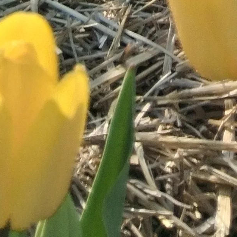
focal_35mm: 153
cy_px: -540
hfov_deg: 11.2
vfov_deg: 8.8
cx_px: 284
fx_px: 1185
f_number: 1.8
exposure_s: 1/705
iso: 25
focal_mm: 3.98
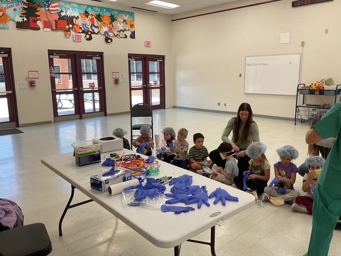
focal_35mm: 29
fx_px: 286
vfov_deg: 48.2
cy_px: 128
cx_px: 170
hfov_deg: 61.7
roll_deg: +0.2
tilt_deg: -10.3
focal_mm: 3
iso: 40
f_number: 1.8
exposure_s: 1/60
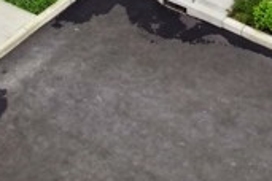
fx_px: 1088
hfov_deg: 13.6
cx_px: 384
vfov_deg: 8.0
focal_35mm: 144
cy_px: -394
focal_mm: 8.67
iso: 200
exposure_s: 1/400
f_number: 1.8
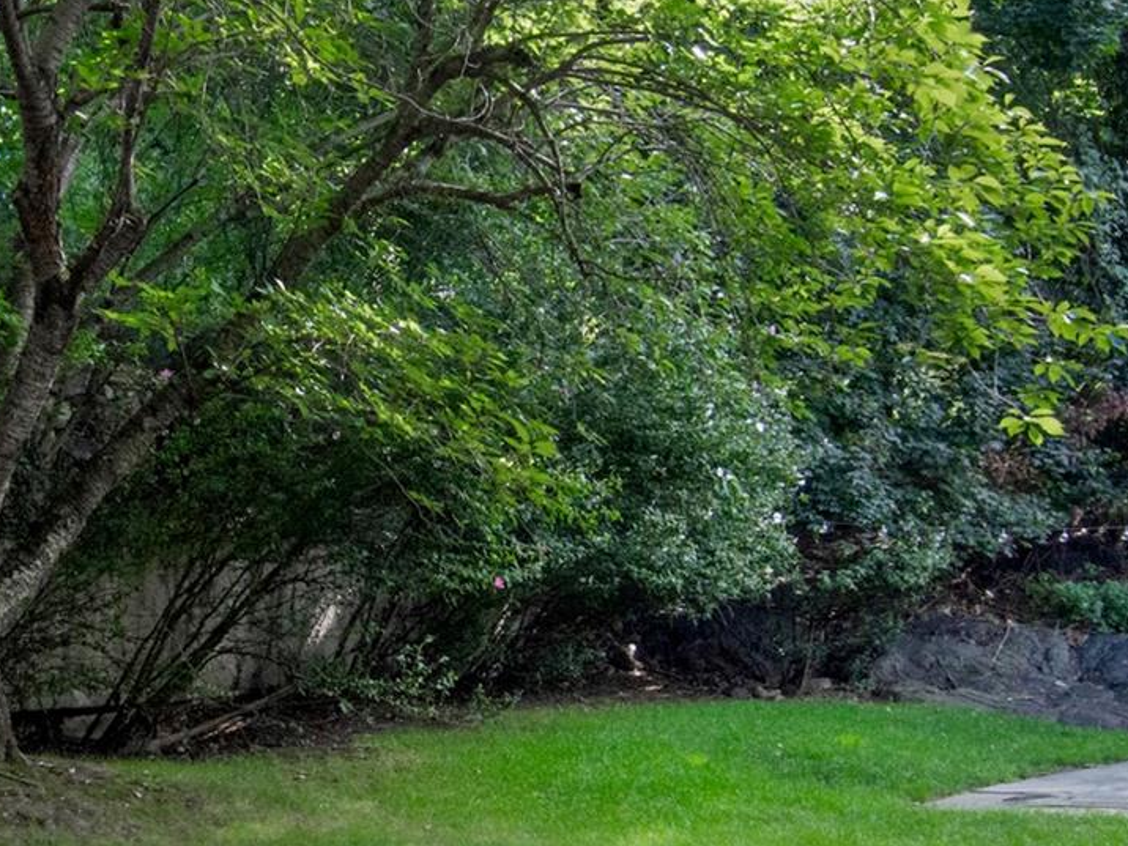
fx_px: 1479
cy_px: 562
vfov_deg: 31.7
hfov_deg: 39.9
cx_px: 206
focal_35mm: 45
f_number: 13
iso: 800
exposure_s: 1/160
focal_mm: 11
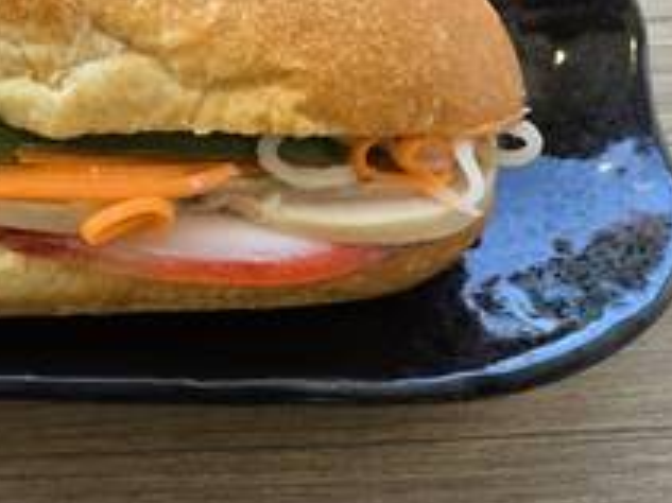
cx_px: -213
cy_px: 134
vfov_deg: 22.7
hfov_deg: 25.7
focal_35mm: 64
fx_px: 1242
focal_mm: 5.4
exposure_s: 1/508
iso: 160
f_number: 1.8
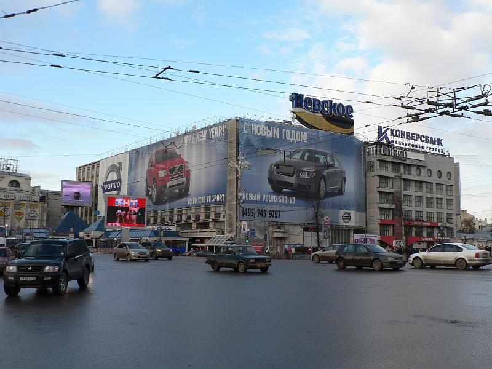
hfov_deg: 51.4
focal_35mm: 36
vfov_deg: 39.7
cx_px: 246
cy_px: 184
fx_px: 512
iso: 80
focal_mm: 6
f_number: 4
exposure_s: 1/200
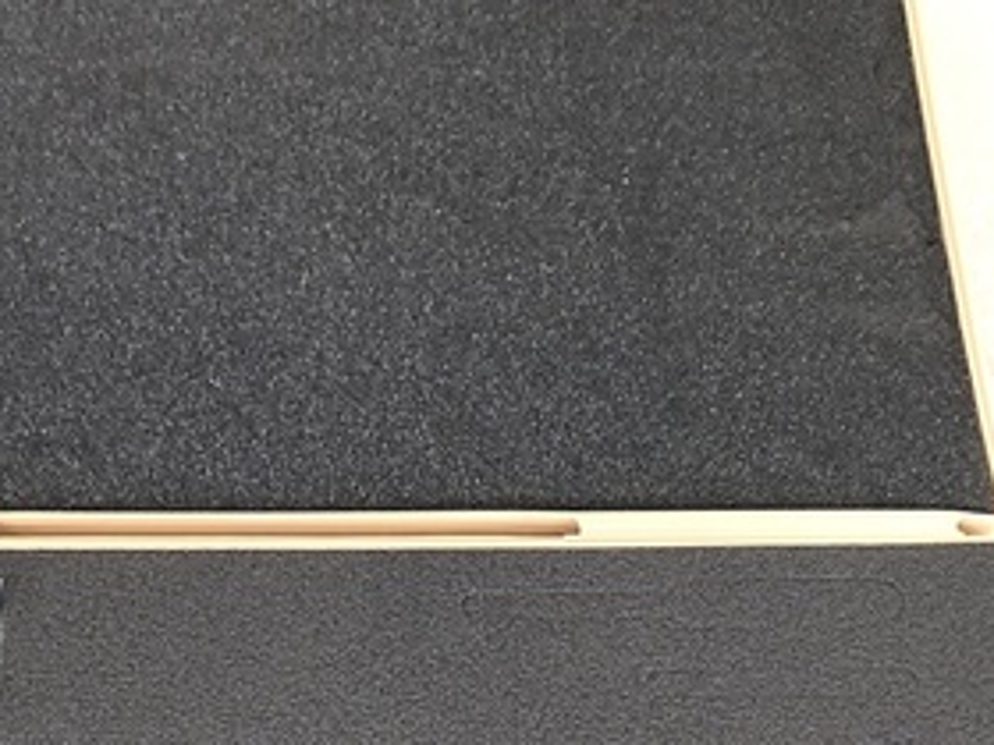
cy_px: 717
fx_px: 1838
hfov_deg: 29.8
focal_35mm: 64
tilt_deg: -65.2
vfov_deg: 22.2
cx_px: 266
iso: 50
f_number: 1.8
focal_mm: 3.99
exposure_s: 1/15
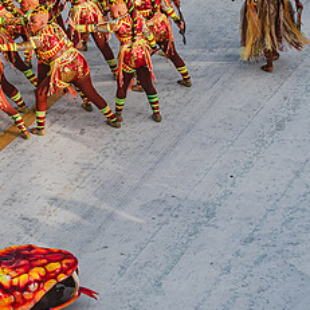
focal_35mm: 178
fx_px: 1803
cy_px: 120
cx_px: 113
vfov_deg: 9.8
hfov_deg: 9.8
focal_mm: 70
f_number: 5.6
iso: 200
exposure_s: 1/800
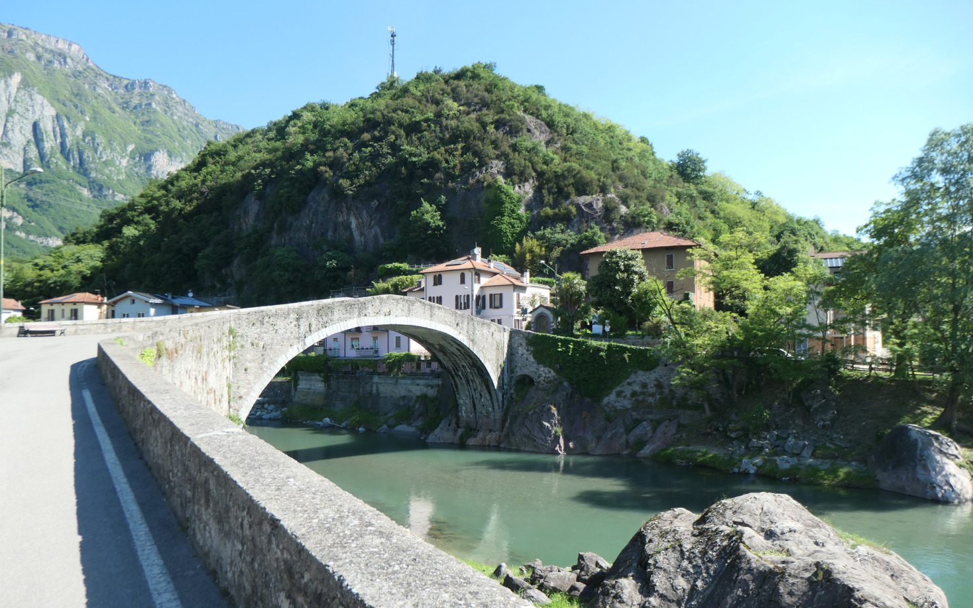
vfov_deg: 49.2
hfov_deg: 72.6
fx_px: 663
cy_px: 330
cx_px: 480
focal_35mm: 25
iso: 200
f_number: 3.3
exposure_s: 1/800
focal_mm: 8.8
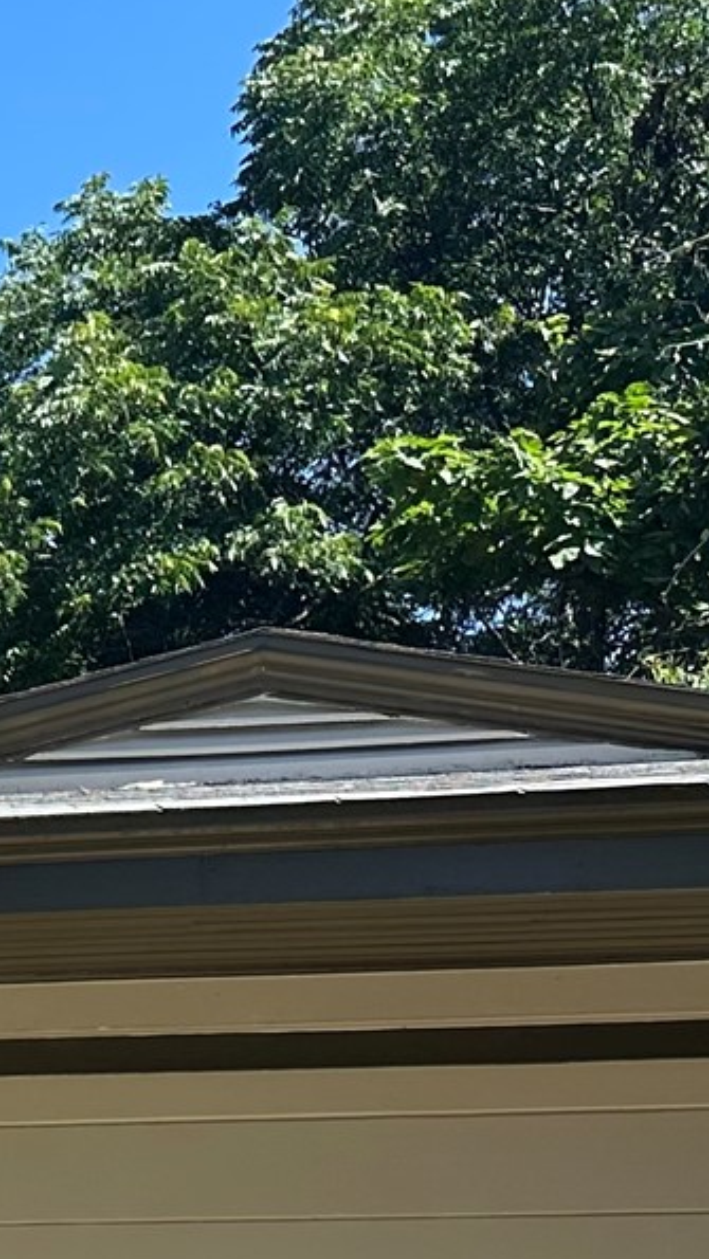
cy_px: 1238
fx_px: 3006
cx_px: -1202
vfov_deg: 22.8
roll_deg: +1.8
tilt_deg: +2.1
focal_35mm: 90
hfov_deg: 10.7
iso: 80
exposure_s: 1/1949
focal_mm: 6.86
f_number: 1.78
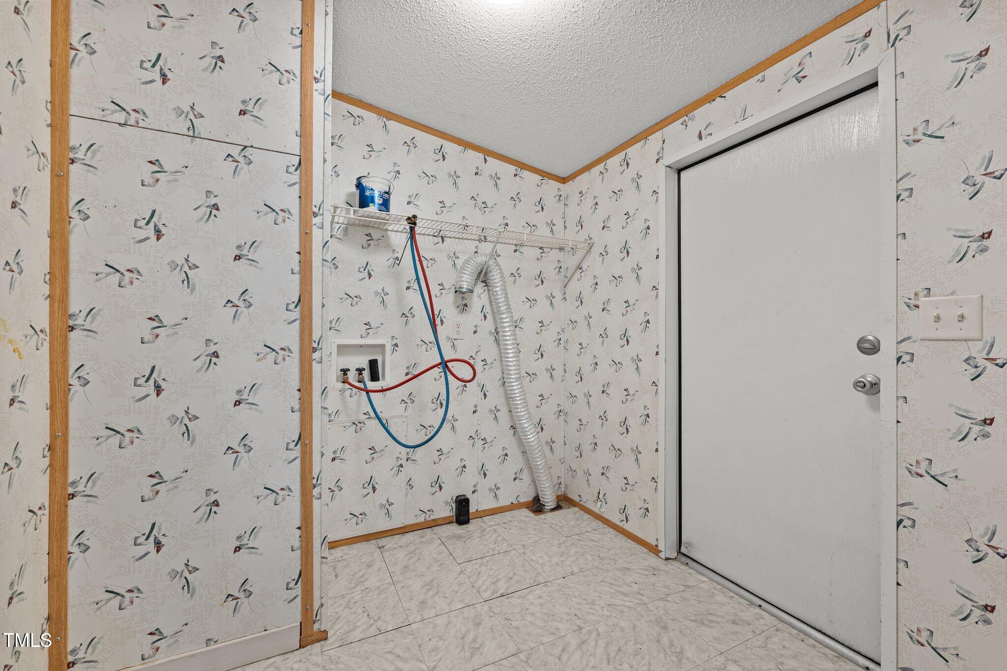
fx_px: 420
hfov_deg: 100.4
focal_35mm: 15
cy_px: 336
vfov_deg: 77.3
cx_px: 504
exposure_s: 1/1.25
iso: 200
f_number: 7.1
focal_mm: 15
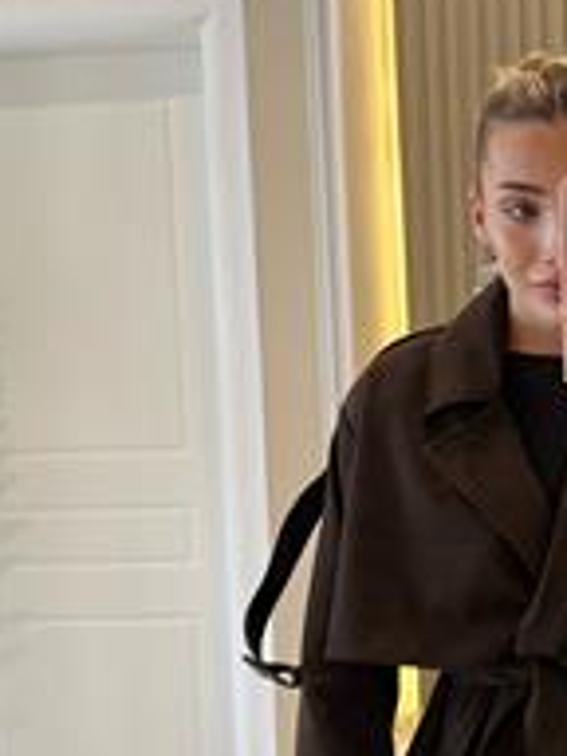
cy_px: 445
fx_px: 1092
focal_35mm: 50
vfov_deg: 38.1
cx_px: 575
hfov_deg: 27.4
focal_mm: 6.76
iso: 200
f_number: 1.78
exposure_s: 1/65
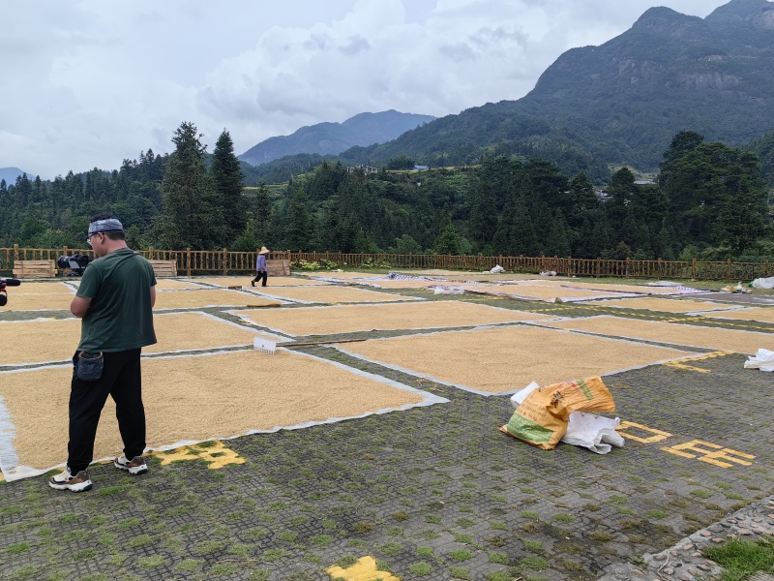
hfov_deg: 65.3
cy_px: 290
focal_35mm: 27
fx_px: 604
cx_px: 387
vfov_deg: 51.4
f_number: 2
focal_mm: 5.75
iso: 50
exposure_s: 1/2976
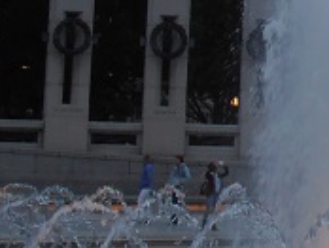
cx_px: 613
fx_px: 1923
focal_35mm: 202
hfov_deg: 9.3
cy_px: -131
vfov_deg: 7.2
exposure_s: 1/80
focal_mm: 7.87
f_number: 4.2
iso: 80
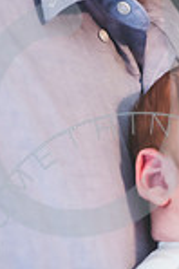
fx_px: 1585
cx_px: 222
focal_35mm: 212
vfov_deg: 9.7
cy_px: 143
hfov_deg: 6.4
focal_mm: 70
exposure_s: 1/125
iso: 1600
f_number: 2.8
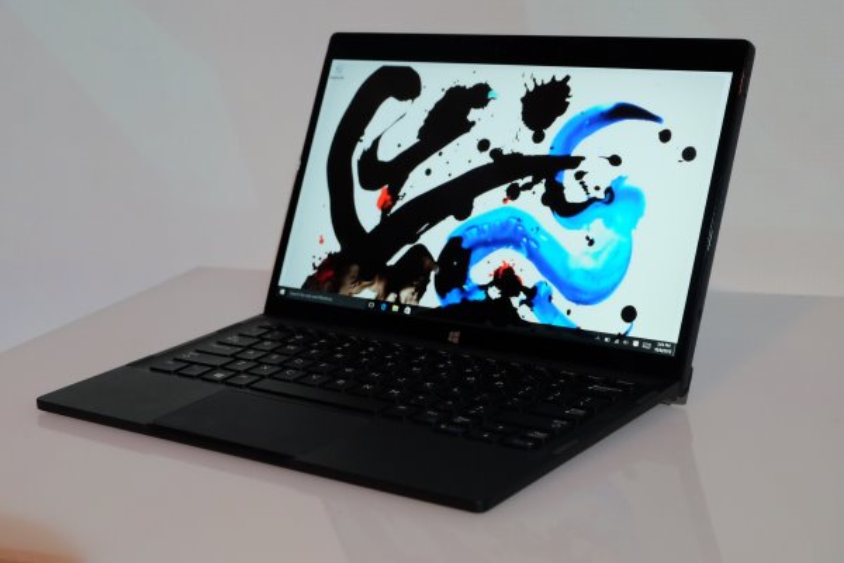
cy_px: 282
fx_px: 1477
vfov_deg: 21.6
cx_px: 422
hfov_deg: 31.9
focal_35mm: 63
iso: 3200
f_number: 5.6
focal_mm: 41.8
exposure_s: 1/38
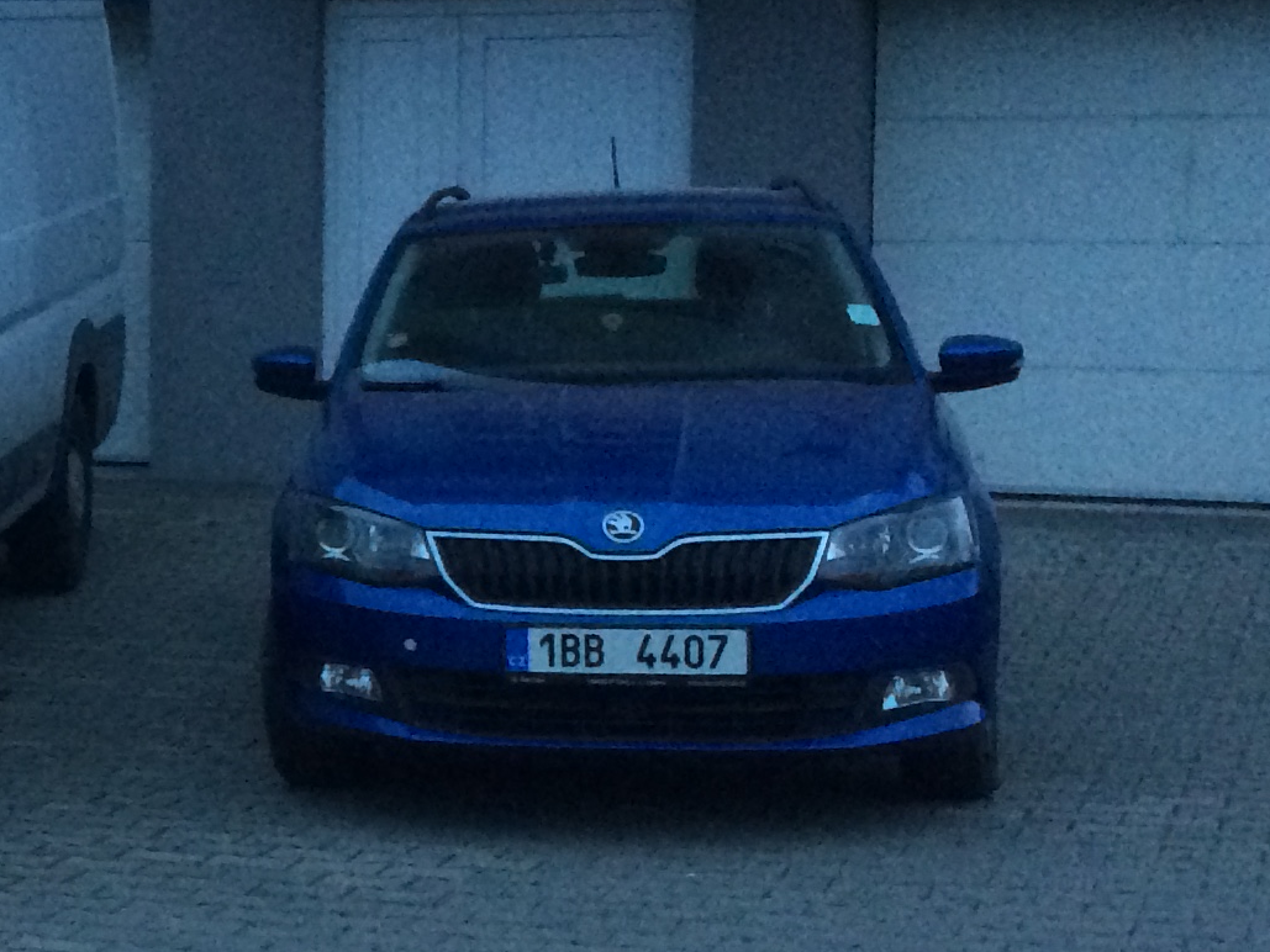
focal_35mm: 92
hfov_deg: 19.6
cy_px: 374
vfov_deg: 16.1
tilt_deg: -1.6
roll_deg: +2.0
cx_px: -400
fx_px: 3376
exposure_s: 1/33
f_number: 2.2
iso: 250
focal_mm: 4.15
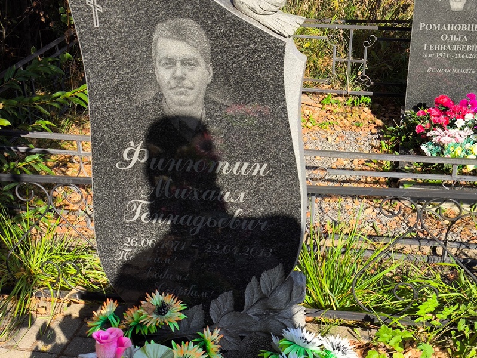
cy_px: 179
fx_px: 689
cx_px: 238
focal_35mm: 50
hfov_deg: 38.2
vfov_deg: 29.1
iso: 50
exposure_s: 1/754
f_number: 1.7
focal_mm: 4.71
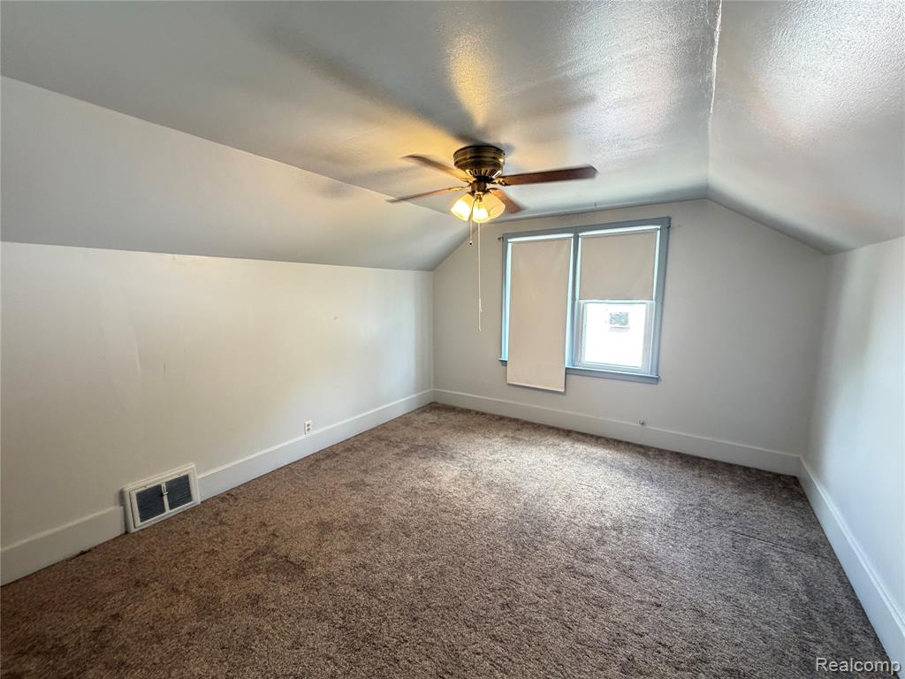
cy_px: 340
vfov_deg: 85.7
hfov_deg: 102.1
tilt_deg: -7.4
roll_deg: +0.8
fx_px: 366
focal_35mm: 14
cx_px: 452
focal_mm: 2.22
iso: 400
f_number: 2.2
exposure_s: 1/60
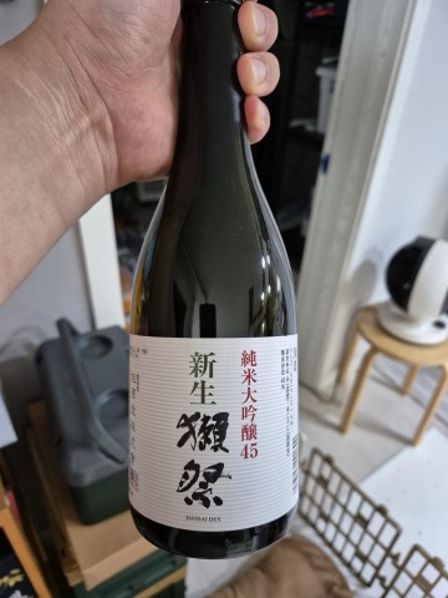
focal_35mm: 23
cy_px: 299
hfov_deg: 58.9
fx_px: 397
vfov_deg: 73.9
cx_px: 224
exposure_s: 1/60
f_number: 1.8
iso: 800
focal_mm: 5.4
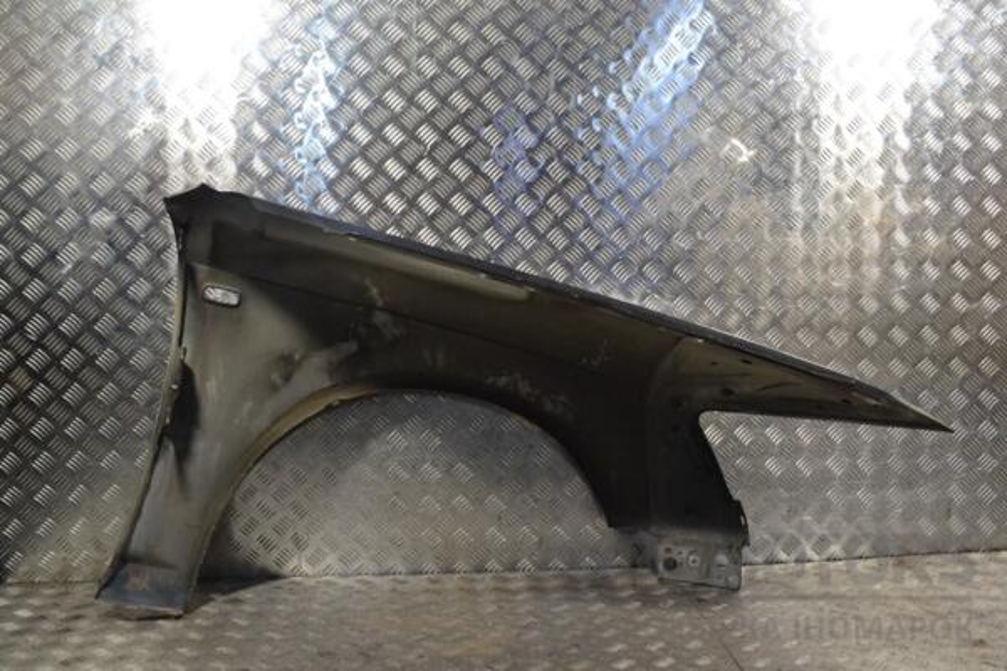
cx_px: 504
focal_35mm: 36
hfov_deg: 53.1
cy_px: 336
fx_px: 1007
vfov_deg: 36.9
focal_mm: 24
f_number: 9
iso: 3200
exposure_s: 1/320
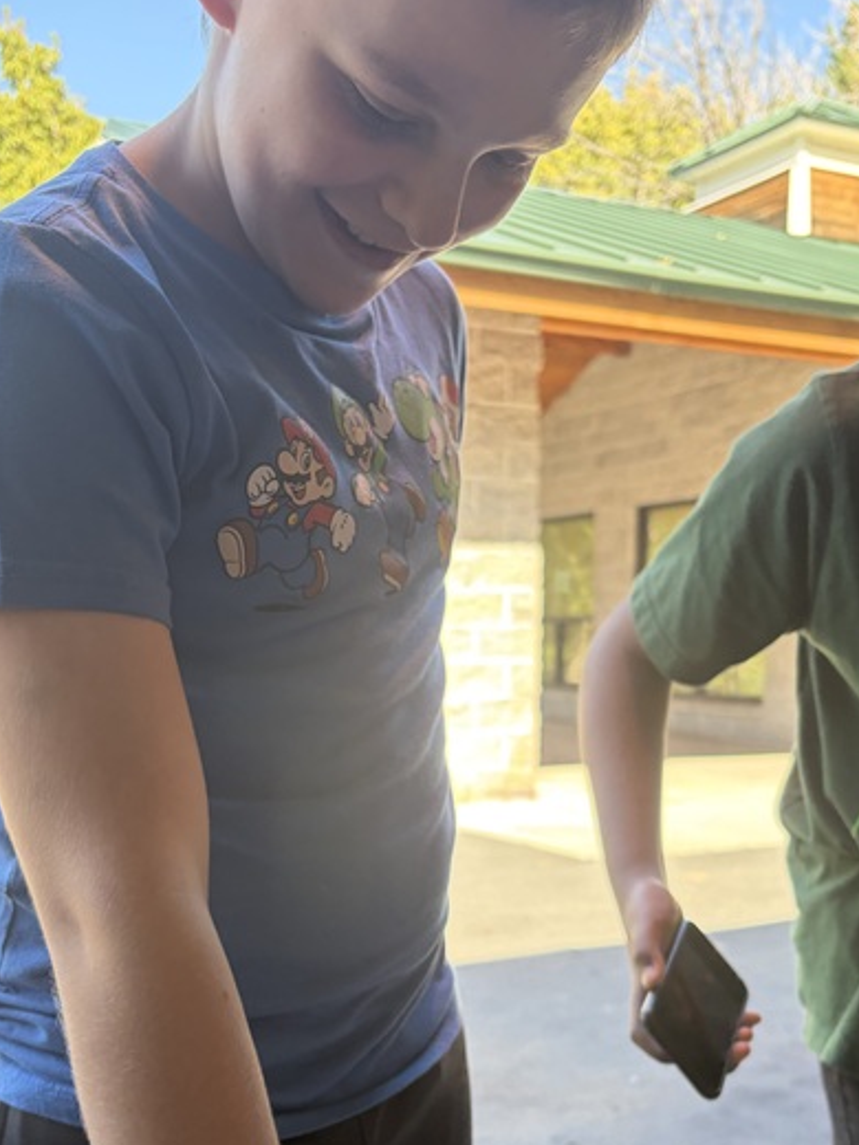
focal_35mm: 40
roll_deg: -0.7
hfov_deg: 36.0
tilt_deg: -4.4
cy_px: 771
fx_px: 1323
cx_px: 414
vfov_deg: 46.0
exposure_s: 1/179
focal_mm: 5.96
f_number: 1.6
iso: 40
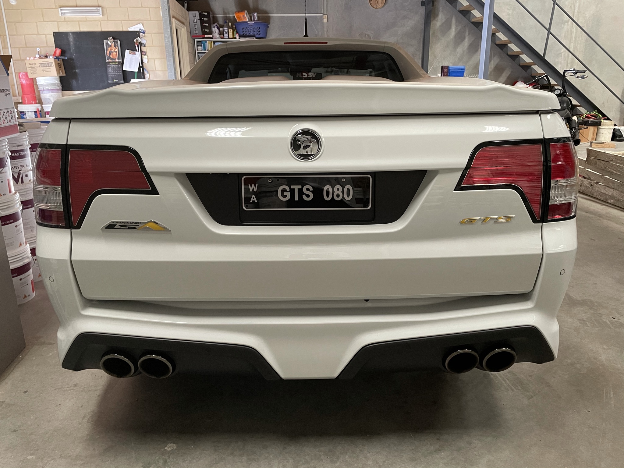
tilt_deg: -17.2
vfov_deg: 53.1
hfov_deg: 67.3
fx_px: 469
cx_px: 312
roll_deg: +1.5
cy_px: 234
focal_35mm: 26
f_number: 1.6
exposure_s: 1/60
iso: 320
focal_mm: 4.2
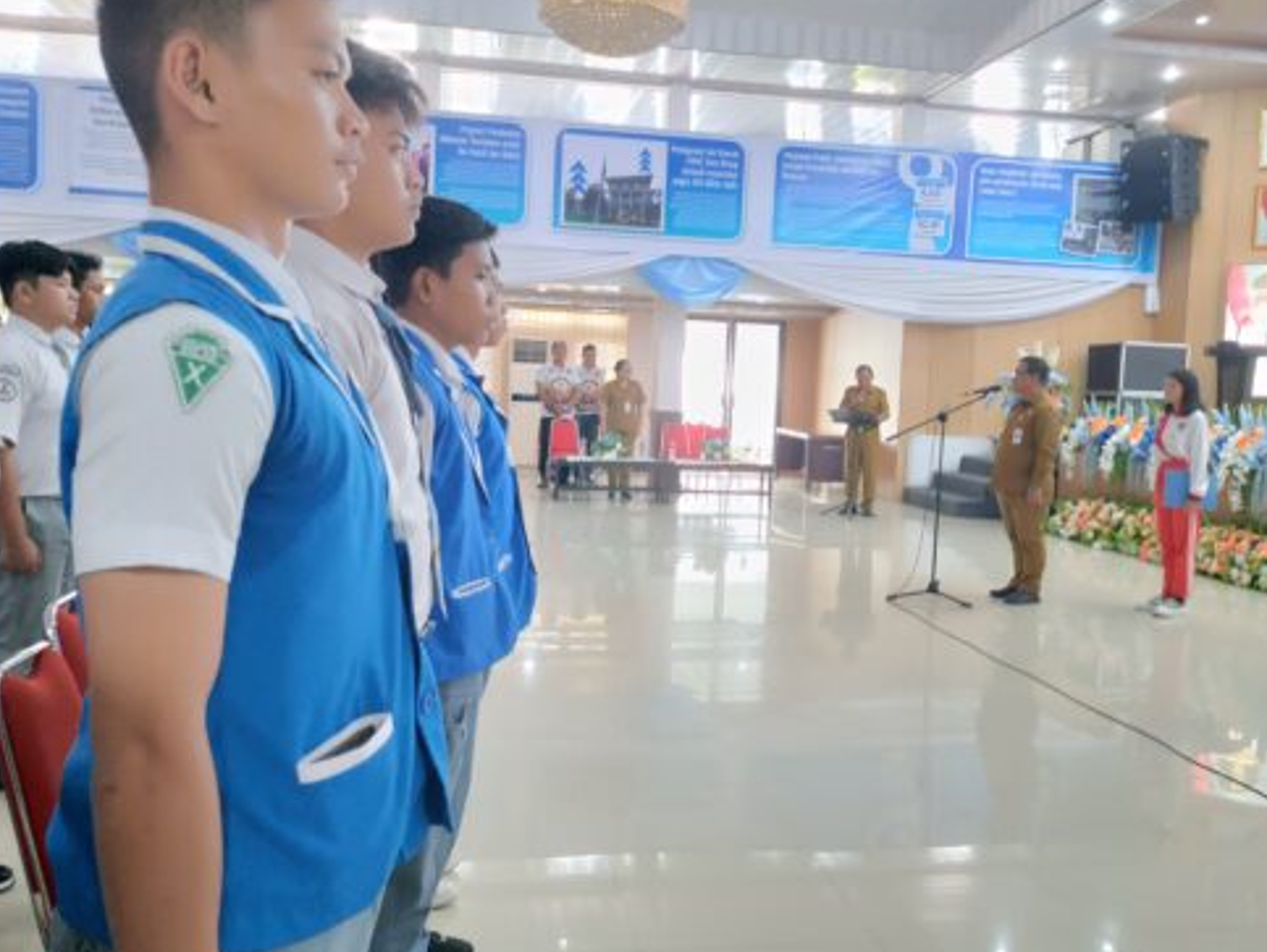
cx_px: 678
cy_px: 467
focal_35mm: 32
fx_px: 1172
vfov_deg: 44.2
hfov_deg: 56.7
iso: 2000
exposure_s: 1/20
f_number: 1.7
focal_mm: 4.7
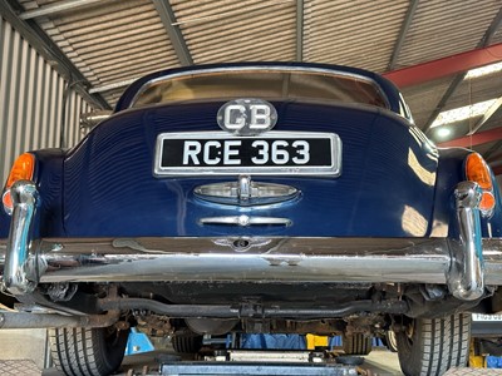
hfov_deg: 39.7
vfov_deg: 30.3
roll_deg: -0.3
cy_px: 188
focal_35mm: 48
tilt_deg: +10.3
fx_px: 696
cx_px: 251
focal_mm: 6.86
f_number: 1.78
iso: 250
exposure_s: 1/50
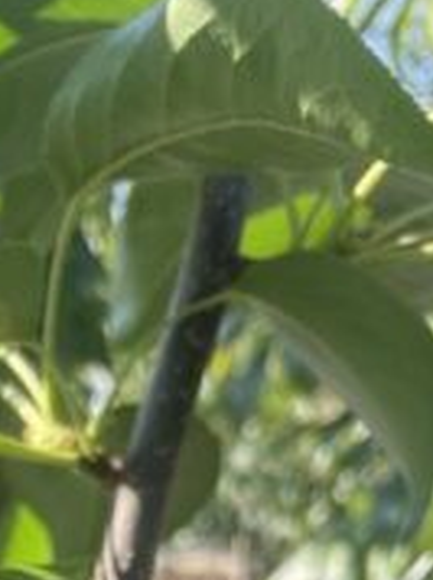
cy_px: 846
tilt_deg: -17.9
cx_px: 49
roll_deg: +2.6
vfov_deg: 21.4
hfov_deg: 18.6
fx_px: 1304
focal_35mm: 78
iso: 32
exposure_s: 1/467
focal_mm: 4.2
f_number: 1.6
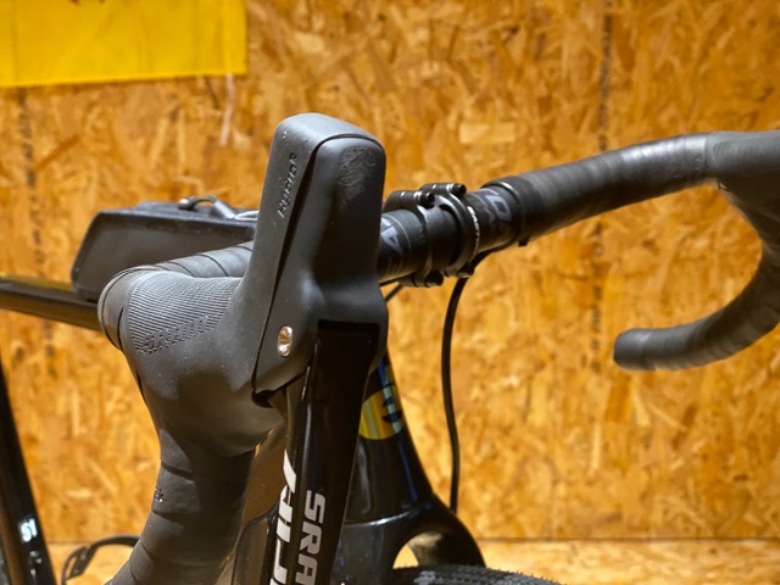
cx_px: 390
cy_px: 292
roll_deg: +0.2
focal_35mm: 52
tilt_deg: -16.4
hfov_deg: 36.8
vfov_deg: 28.0
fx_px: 1172
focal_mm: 6
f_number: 2
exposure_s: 1/33
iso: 250
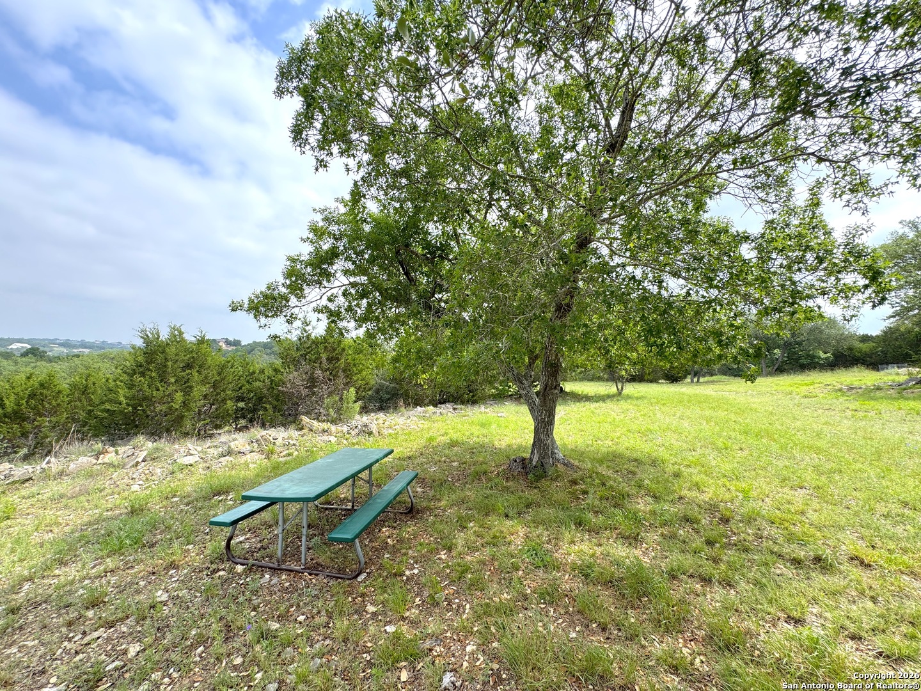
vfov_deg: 85.7
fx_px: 372
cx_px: 460
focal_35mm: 14
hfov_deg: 102.1
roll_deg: -2.4
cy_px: 346
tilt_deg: +2.8
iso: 40
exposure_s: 1/741
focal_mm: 2.22
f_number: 2.2
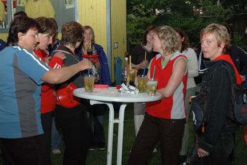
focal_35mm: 61
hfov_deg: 33.0
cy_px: 60
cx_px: 132
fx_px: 416
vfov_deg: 22.3
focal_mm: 31
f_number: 4
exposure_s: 1/60
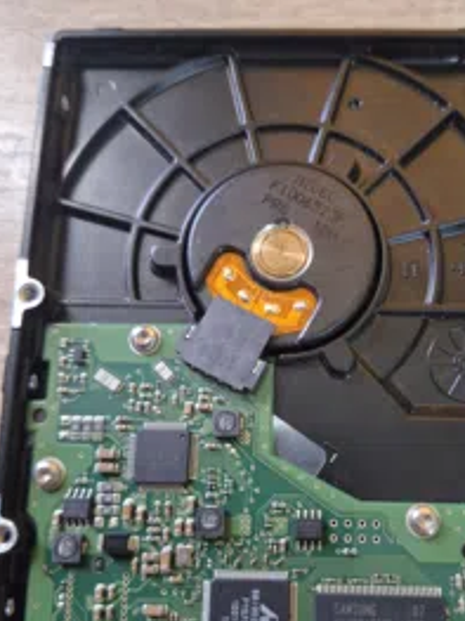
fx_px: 627
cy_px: 357
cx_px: 302
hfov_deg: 40.3
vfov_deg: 52.5
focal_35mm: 35
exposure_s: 1/33
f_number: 1.8
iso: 320
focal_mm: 5.54
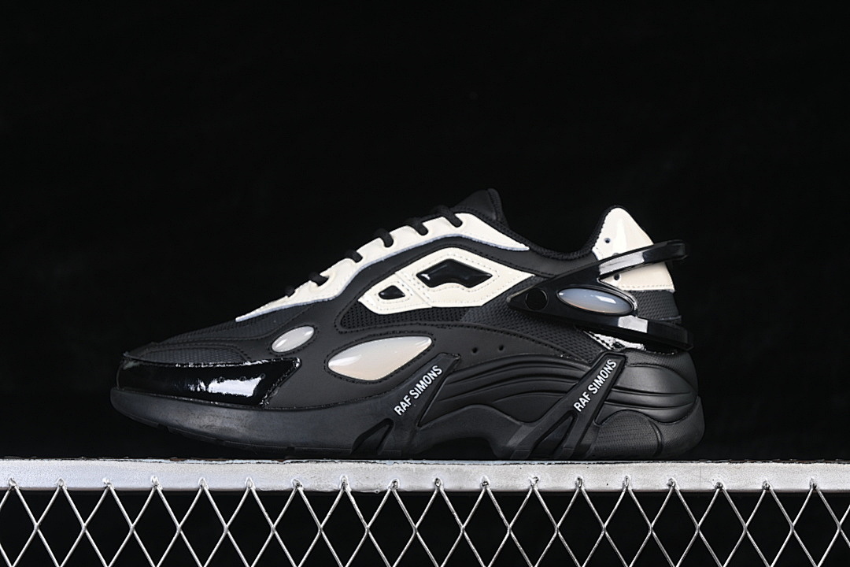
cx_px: 425
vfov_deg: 18.2
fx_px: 1771
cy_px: 284
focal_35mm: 75
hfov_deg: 27.0
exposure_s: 1/60
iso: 160
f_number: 6.3
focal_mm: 50
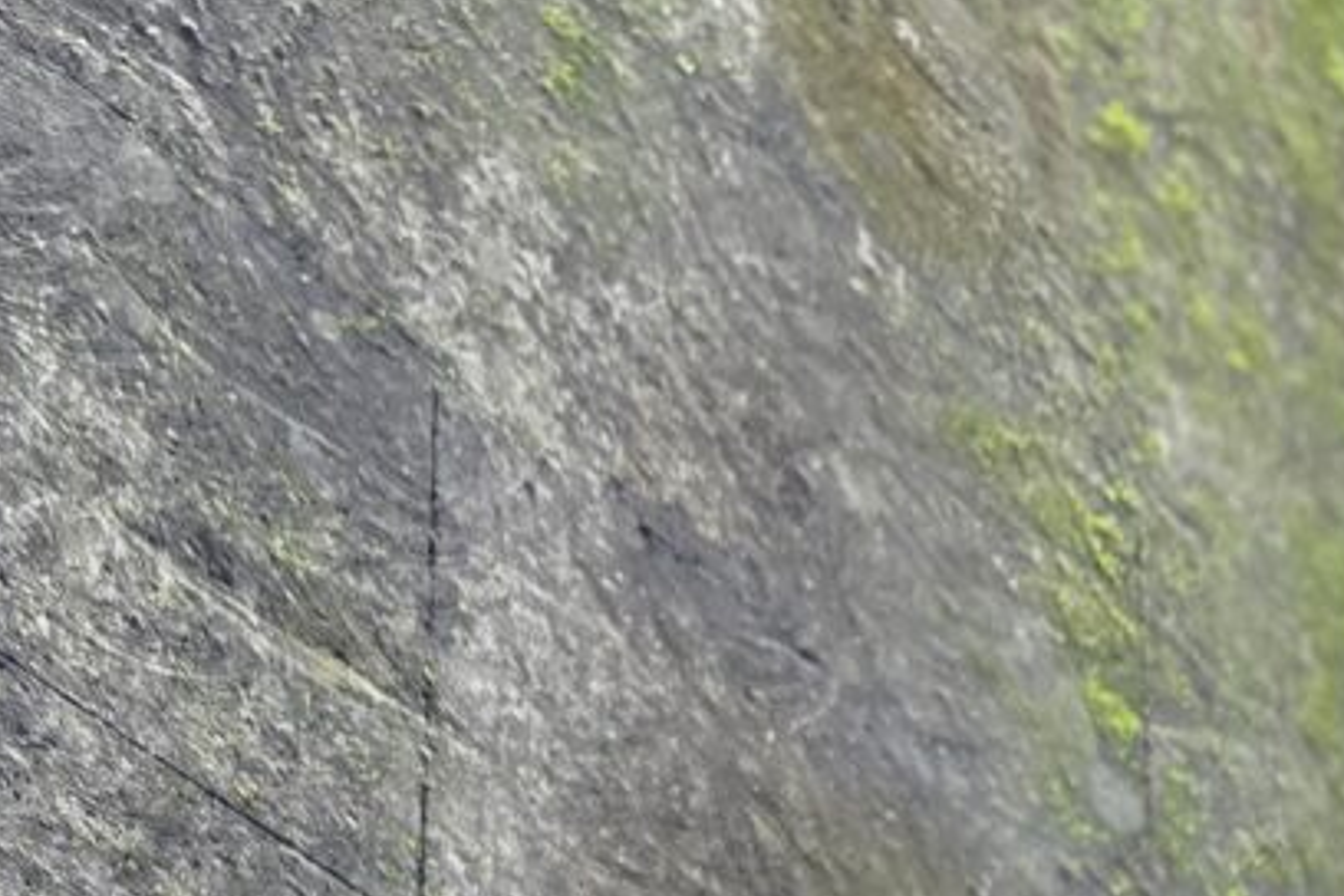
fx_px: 3733
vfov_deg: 9.9
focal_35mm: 100
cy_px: 2785
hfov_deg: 20.4
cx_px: 860
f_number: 1.7
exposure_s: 1/100
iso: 160
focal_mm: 6.3
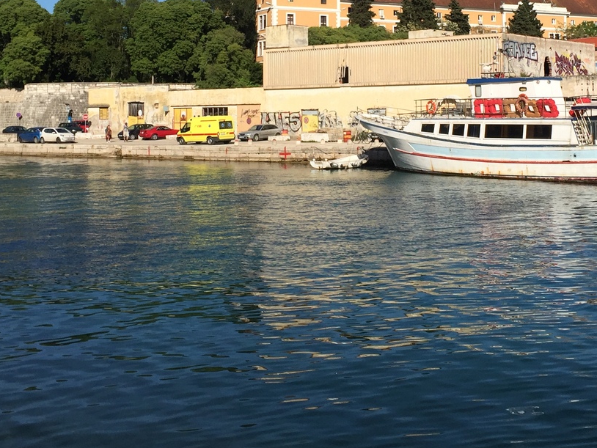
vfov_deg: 25.1
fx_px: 983
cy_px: 63
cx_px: 338
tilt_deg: +3.5
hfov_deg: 33.7
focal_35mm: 57
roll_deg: +0.4
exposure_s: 1/3300
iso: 32
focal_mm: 4.15
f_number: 2.2
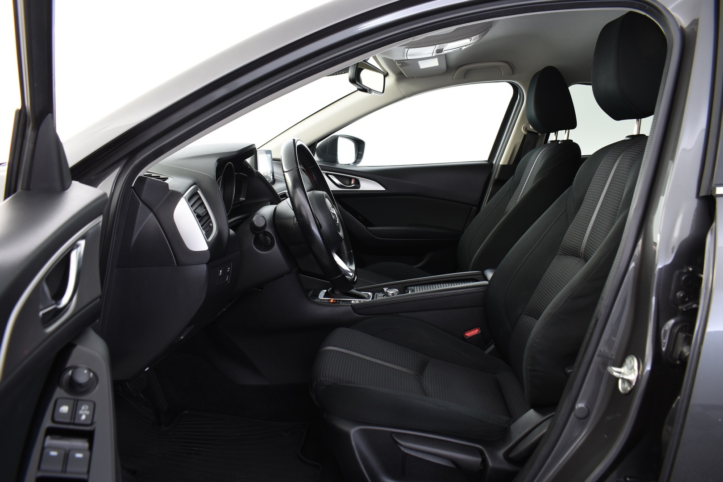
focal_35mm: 27
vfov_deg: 47.9
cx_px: 362
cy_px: 241
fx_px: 542
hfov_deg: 67.4
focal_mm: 18
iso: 100
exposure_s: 2
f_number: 5.6
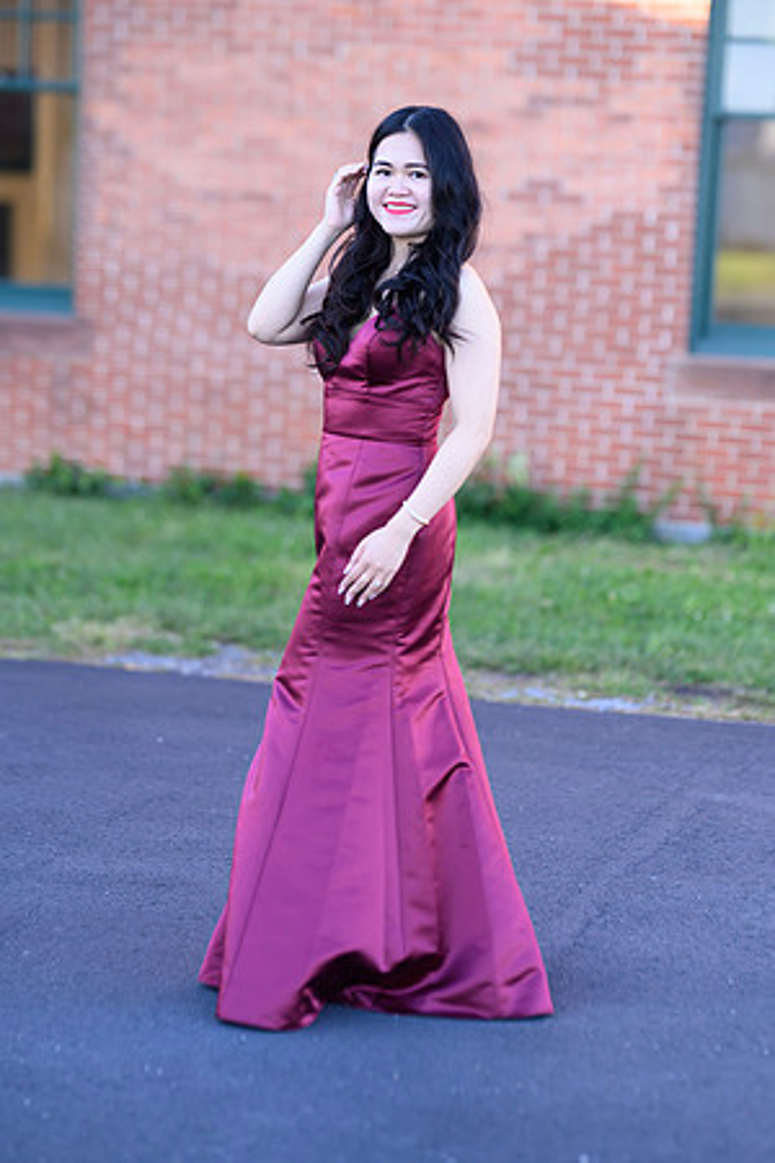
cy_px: 582
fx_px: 2745
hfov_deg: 16.1
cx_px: 388
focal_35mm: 85
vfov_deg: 23.9
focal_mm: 85
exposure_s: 1/1250
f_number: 1.8
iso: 400
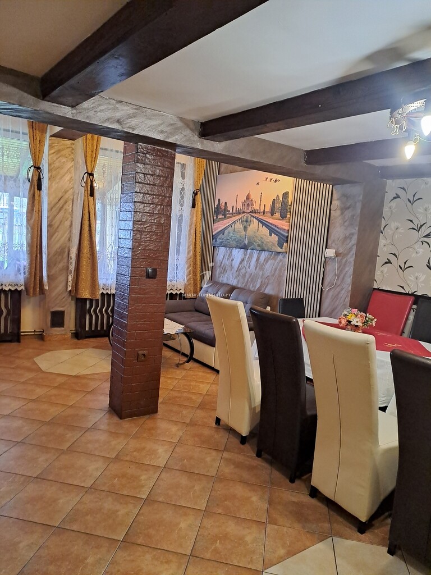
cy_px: 288
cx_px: 216
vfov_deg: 69.4
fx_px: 415
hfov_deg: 54.9
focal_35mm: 25
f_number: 1.8
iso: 400
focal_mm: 4.65
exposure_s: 1/33
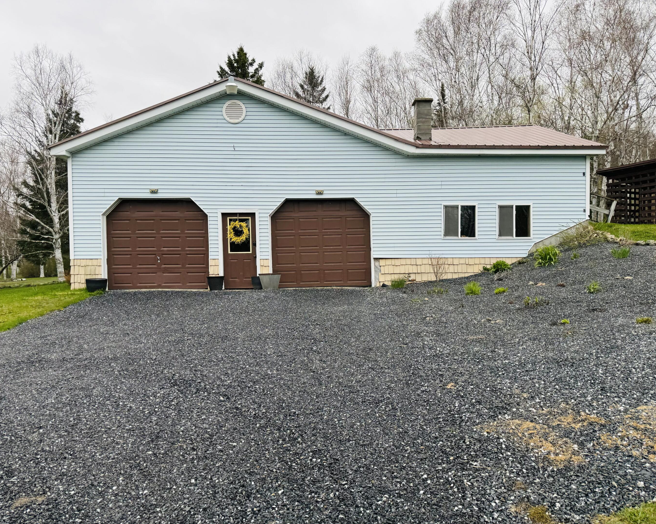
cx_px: 342
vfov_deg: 54.9
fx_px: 505
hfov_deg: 66.0
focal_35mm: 26
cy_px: 272
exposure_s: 1/715
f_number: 1.78
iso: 80
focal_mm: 6.76
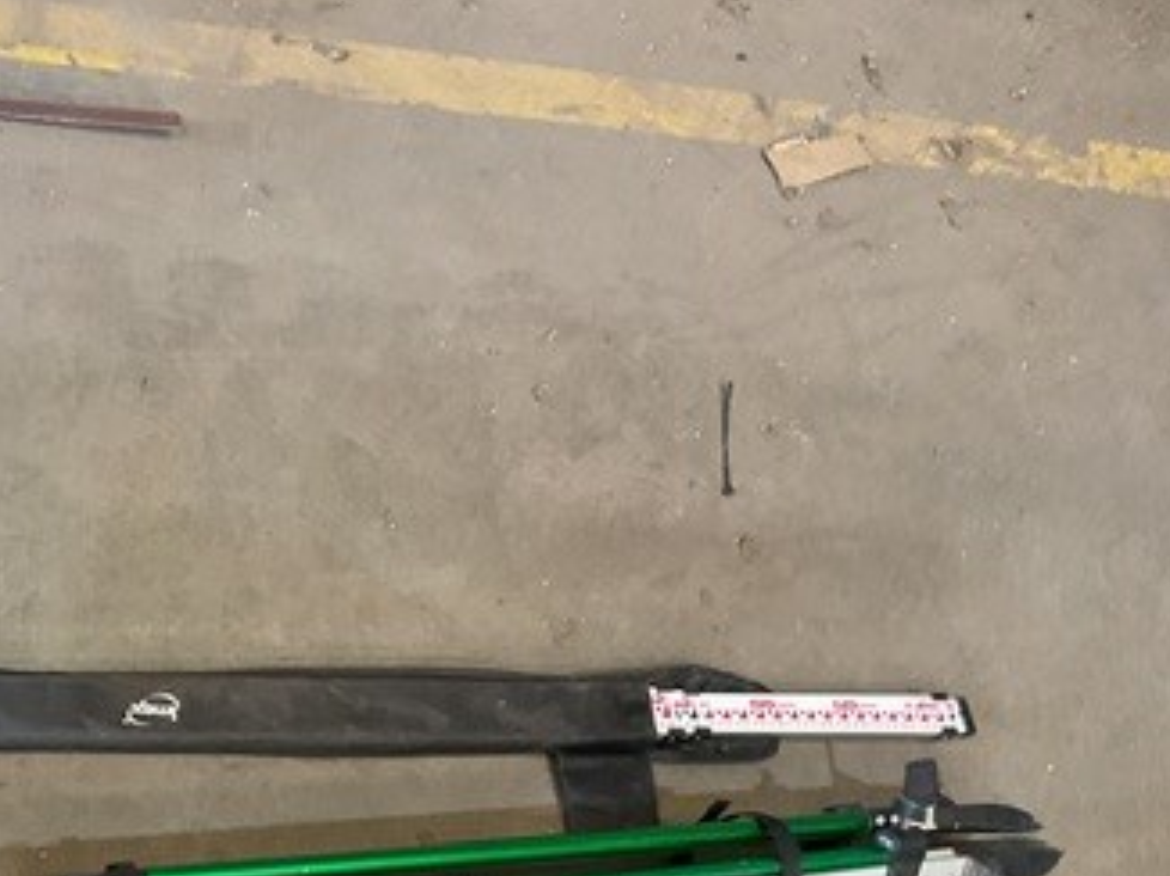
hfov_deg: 32.0
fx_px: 1925
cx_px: 100
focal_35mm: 57
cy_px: 844
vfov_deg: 24.6
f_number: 1.8
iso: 160
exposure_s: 1/60
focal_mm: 3
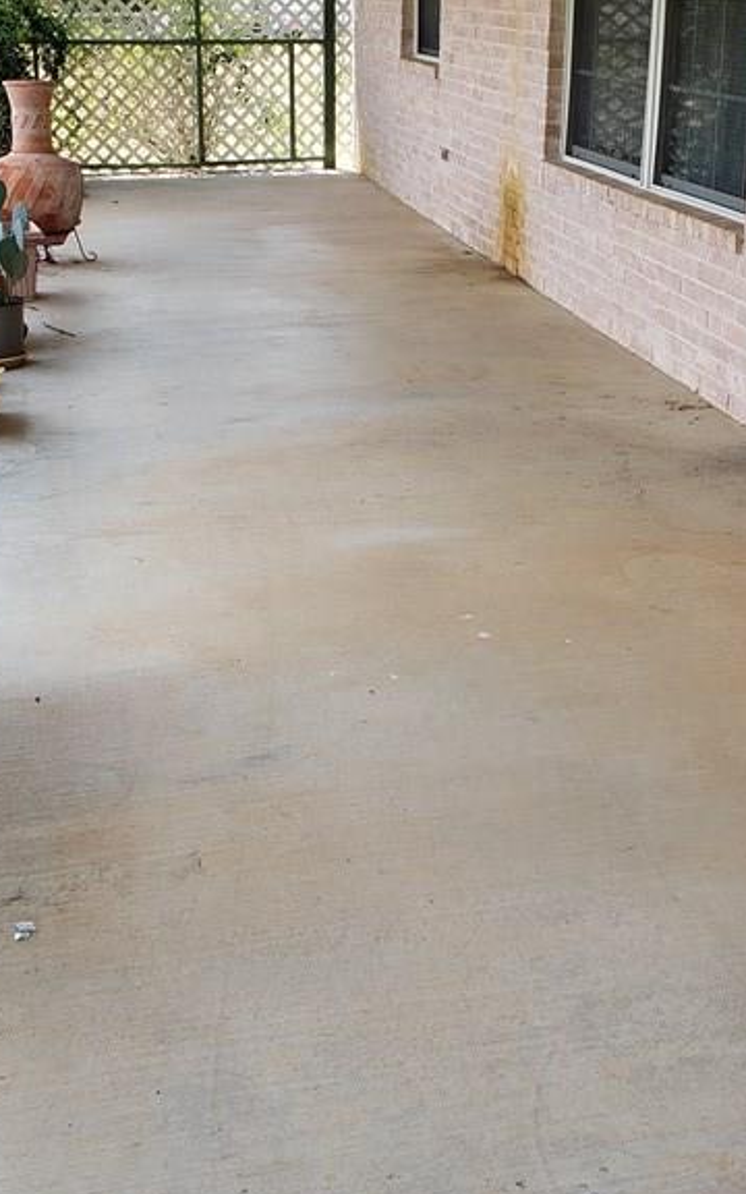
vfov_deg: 40.5
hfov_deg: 26.3
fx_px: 1594
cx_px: 367
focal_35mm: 49
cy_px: 394
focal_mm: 4.3
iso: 50
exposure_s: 1/237
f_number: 2.4
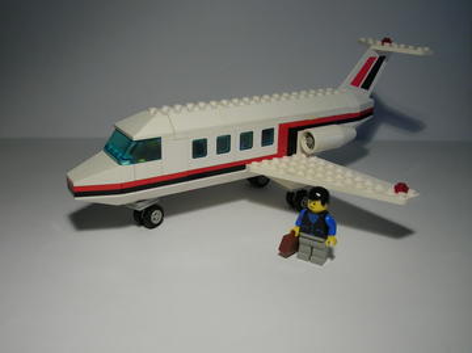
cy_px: 176
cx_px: 236
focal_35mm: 34
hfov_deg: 54.0
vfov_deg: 41.7
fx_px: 463
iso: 50
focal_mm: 5.7
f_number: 4.9
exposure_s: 1/22
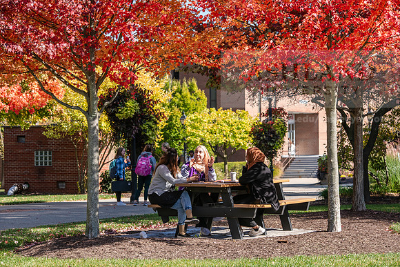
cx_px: 200
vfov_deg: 12.2
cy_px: 134
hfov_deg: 18.3
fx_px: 1245
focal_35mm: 112
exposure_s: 1/250
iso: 160
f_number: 6.3
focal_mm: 112
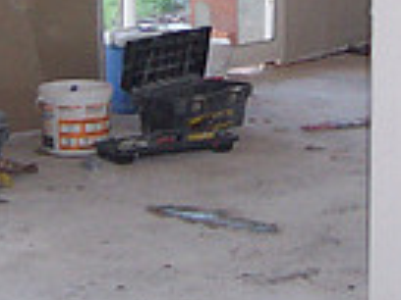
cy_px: -78
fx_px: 1784
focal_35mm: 154
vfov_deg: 9.5
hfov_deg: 12.8
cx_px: 257
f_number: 2.8
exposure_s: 1/60
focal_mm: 5.6
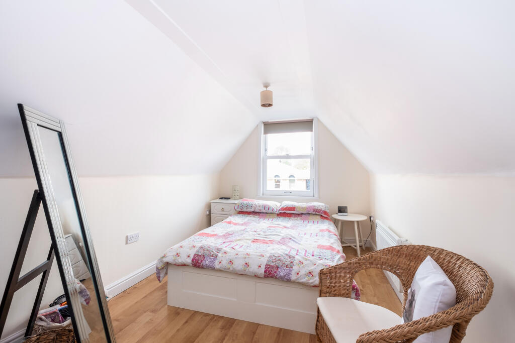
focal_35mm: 15
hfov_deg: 100.4
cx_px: 258
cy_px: 172
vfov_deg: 77.3
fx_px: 215
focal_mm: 10
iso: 320
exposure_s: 1/6
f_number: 8
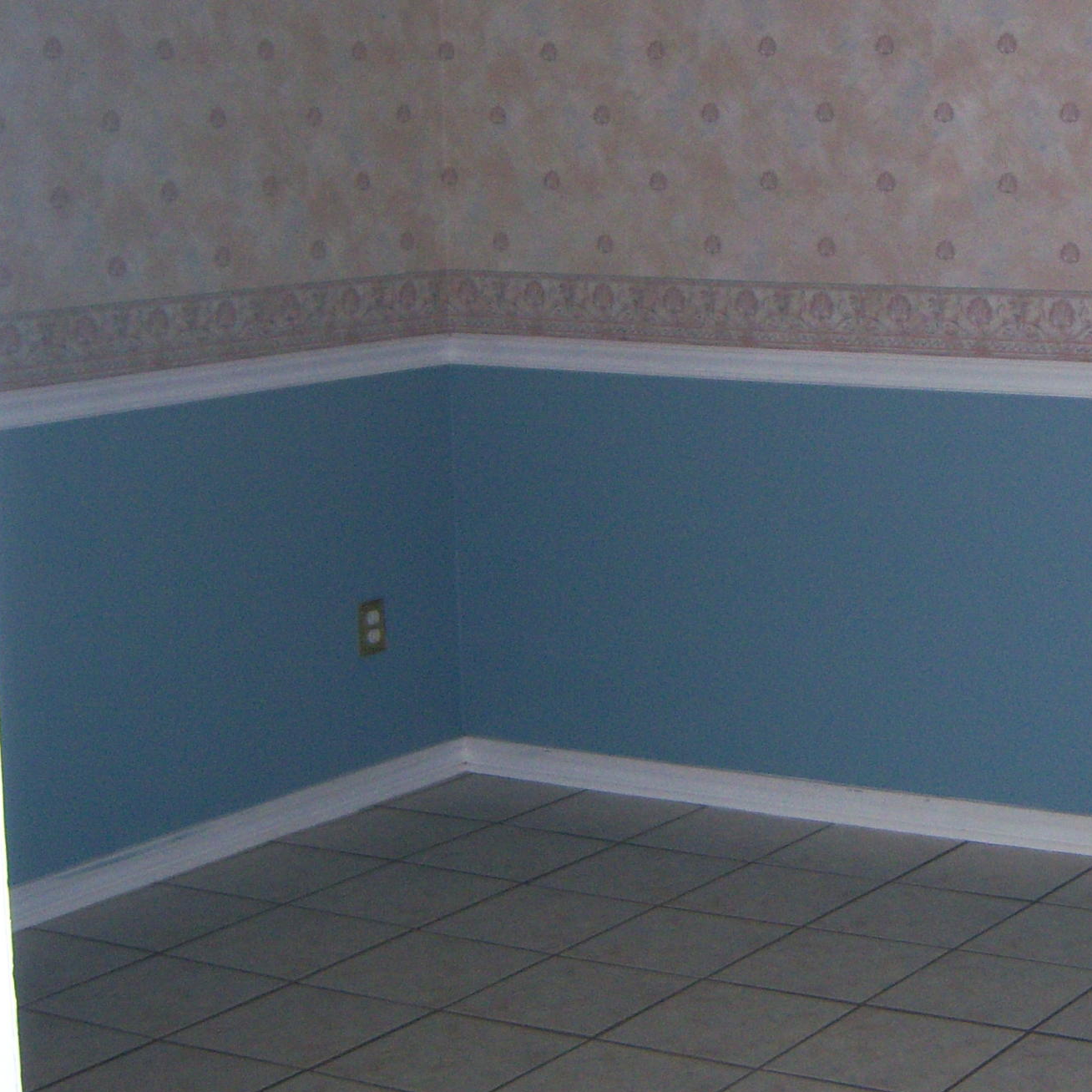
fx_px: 2605
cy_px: 318
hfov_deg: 22.6
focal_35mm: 73
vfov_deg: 23.5
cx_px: 1139
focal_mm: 7.5
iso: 160
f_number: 2.8
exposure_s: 1/60
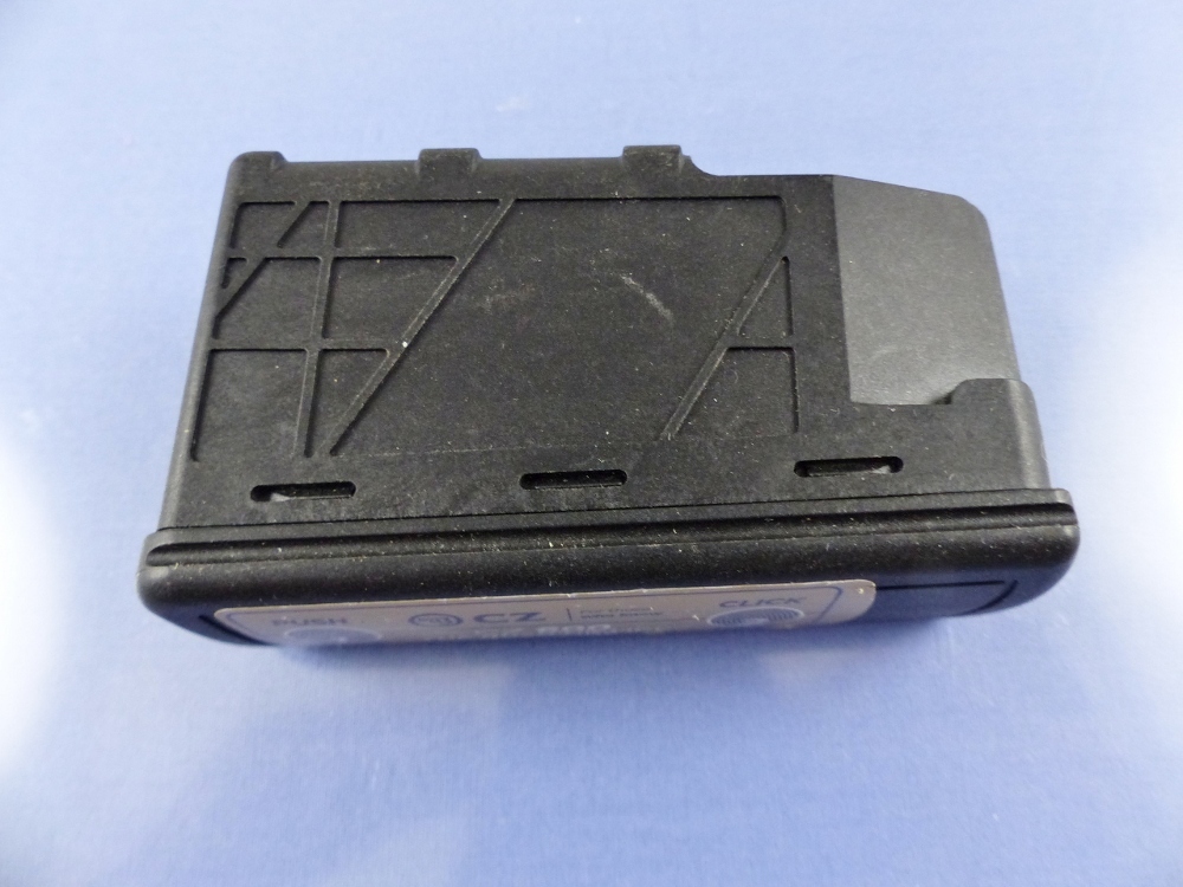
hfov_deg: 69.4
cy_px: 444
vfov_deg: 54.9
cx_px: 592
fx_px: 854
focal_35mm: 25
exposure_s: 1/60
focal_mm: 4.5
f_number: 2.8
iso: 320
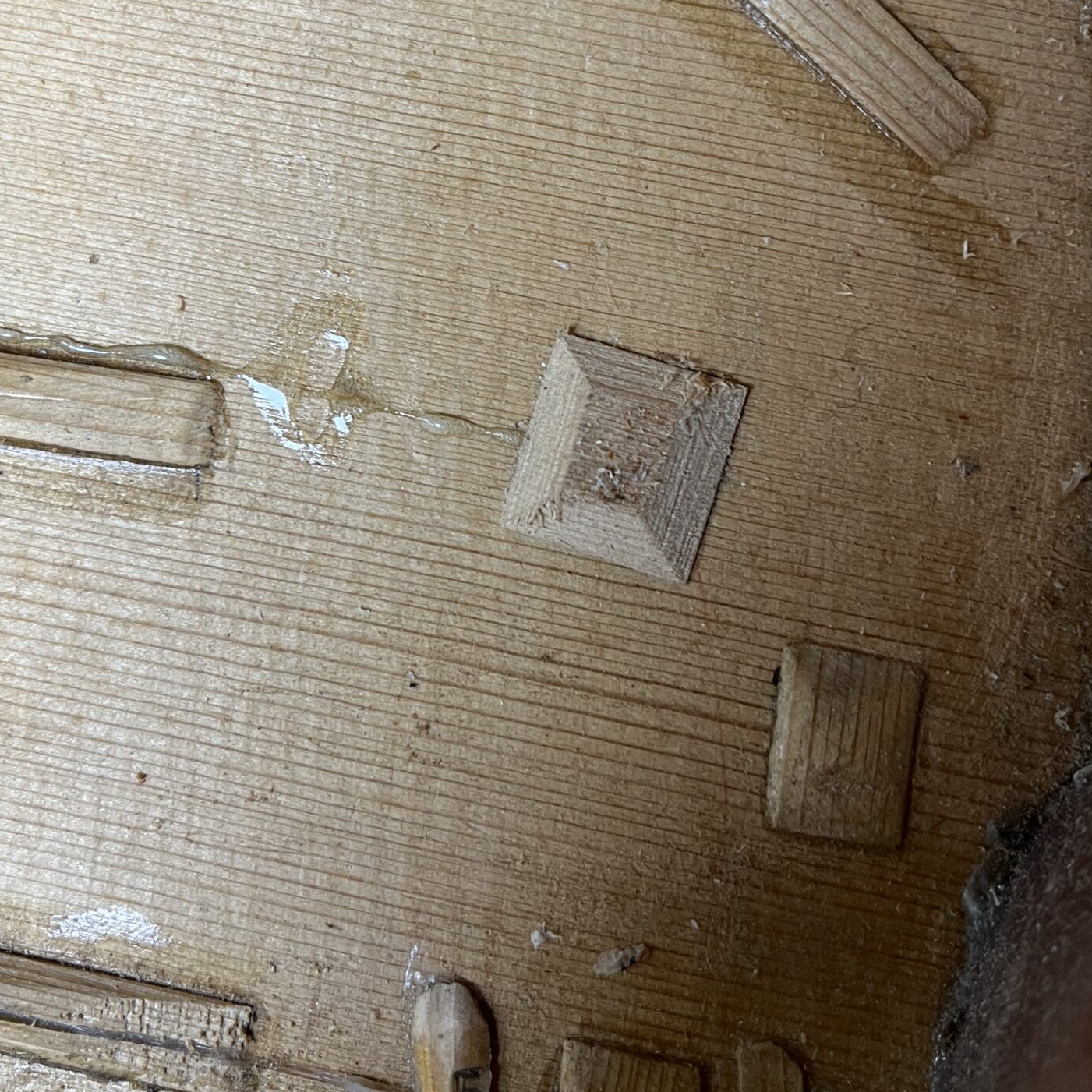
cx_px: 515
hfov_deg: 40.0
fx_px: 1499
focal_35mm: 42
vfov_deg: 39.6
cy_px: 383
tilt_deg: -85.0
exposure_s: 1/50
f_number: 1.6
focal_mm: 5.1
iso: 100
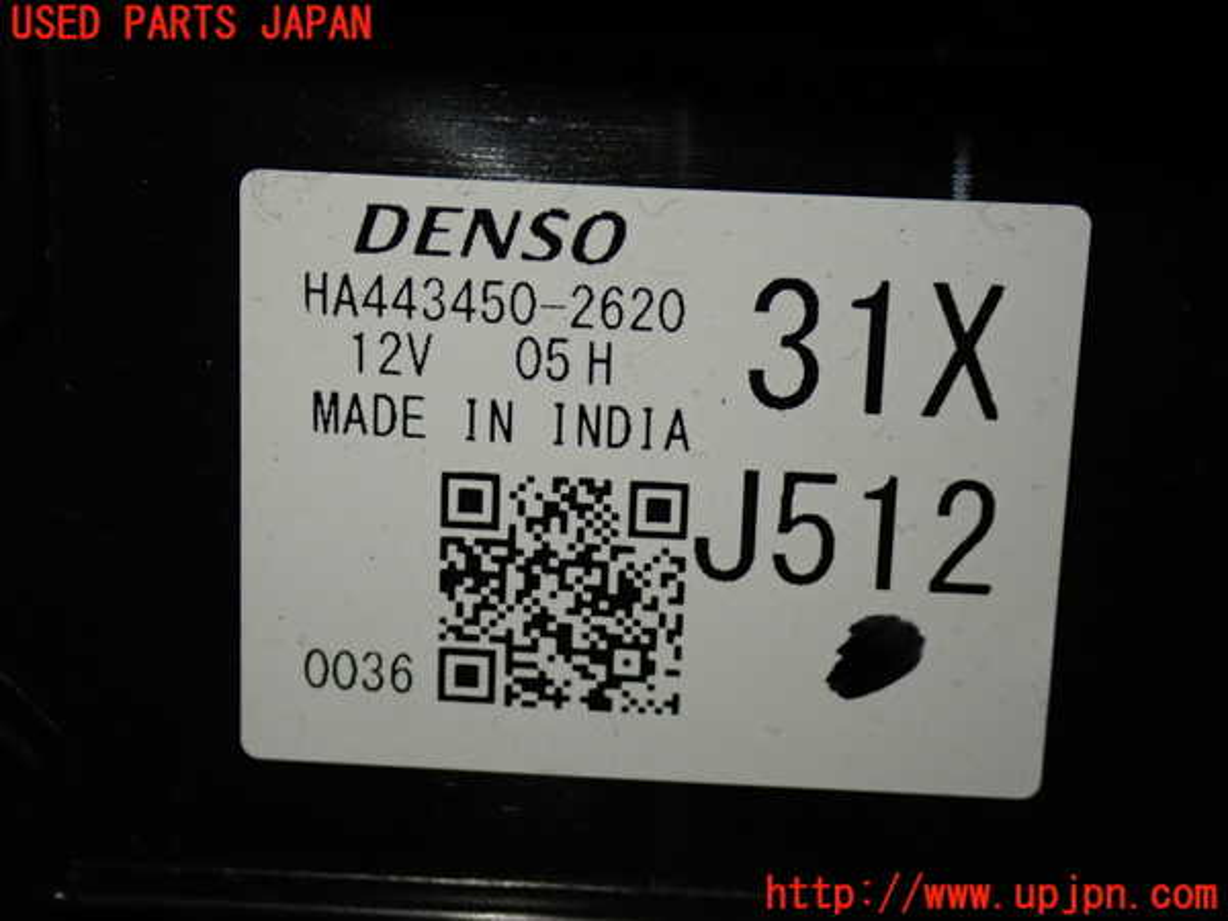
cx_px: 614
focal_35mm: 71
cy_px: 460
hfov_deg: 27.4
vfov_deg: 20.7
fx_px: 2519
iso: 250
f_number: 3.9
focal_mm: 12.73
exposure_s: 1/60
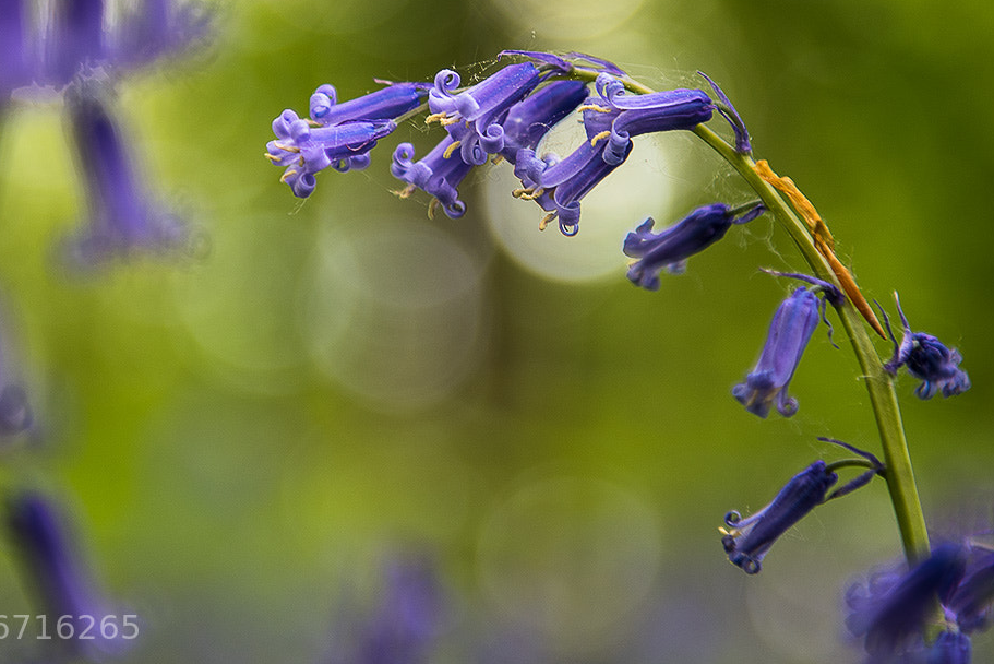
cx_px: 442
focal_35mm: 123
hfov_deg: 16.6
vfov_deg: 11.1
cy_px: 130
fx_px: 3397
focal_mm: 70
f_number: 2.8
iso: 125
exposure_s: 1/80
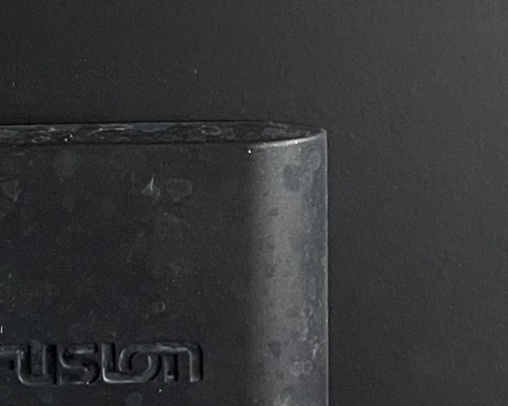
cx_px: 268
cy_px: -93
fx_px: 1863
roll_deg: +0.7
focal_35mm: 124
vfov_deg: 12.1
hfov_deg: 15.5
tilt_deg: -27.9
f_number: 1.6
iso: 800
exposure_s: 1/30
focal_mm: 5.1
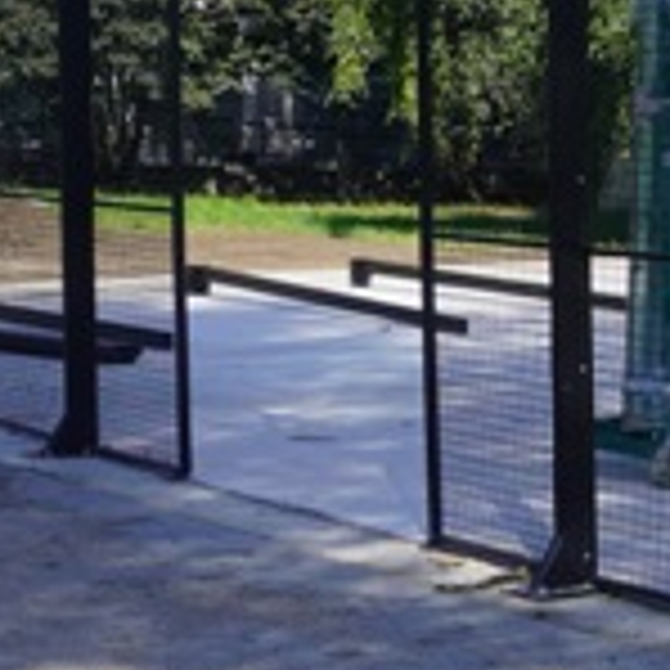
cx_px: 1450
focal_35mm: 120
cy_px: 247
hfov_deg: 12.3
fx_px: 2636
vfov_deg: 14.5
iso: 100
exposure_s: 1/125
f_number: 9
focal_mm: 17
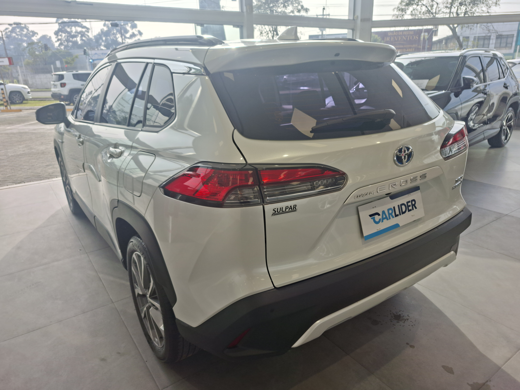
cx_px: 260
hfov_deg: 73.9
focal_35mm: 23
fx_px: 346
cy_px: 195
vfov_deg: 58.9
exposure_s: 1/520
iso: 50
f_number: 1.8
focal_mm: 5.54
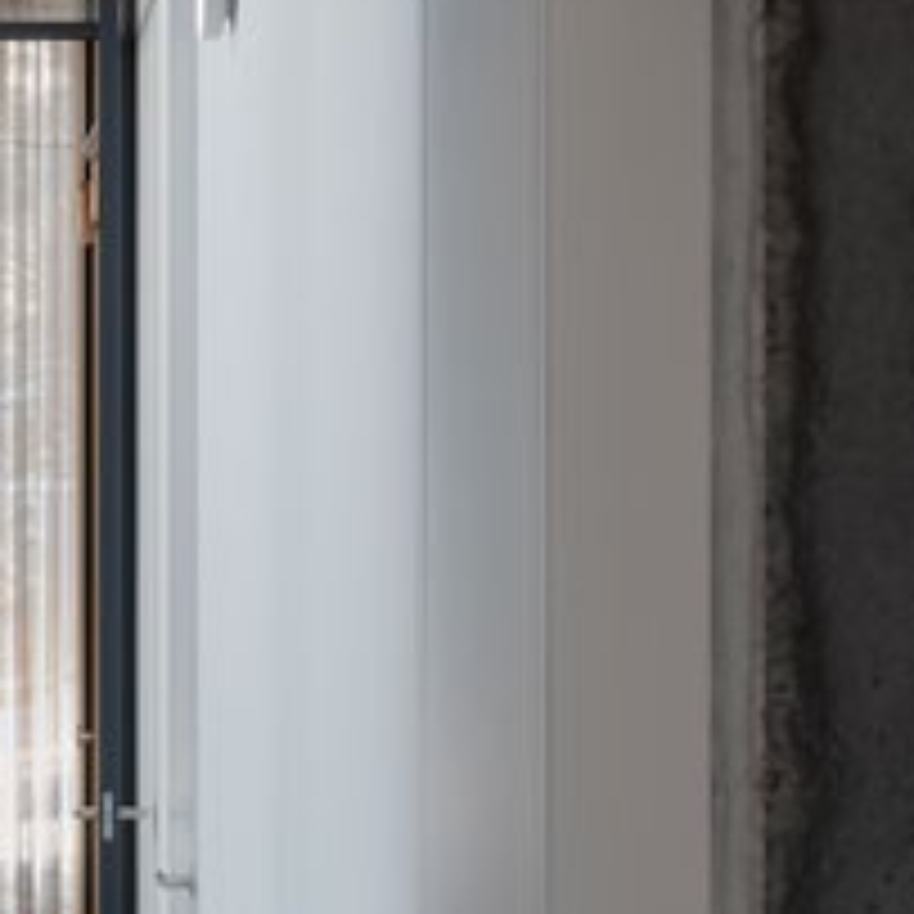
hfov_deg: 12.4
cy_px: 383
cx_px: -27
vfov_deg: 12.6
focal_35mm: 139
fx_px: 4152
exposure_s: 1/15
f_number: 8
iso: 500
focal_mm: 50
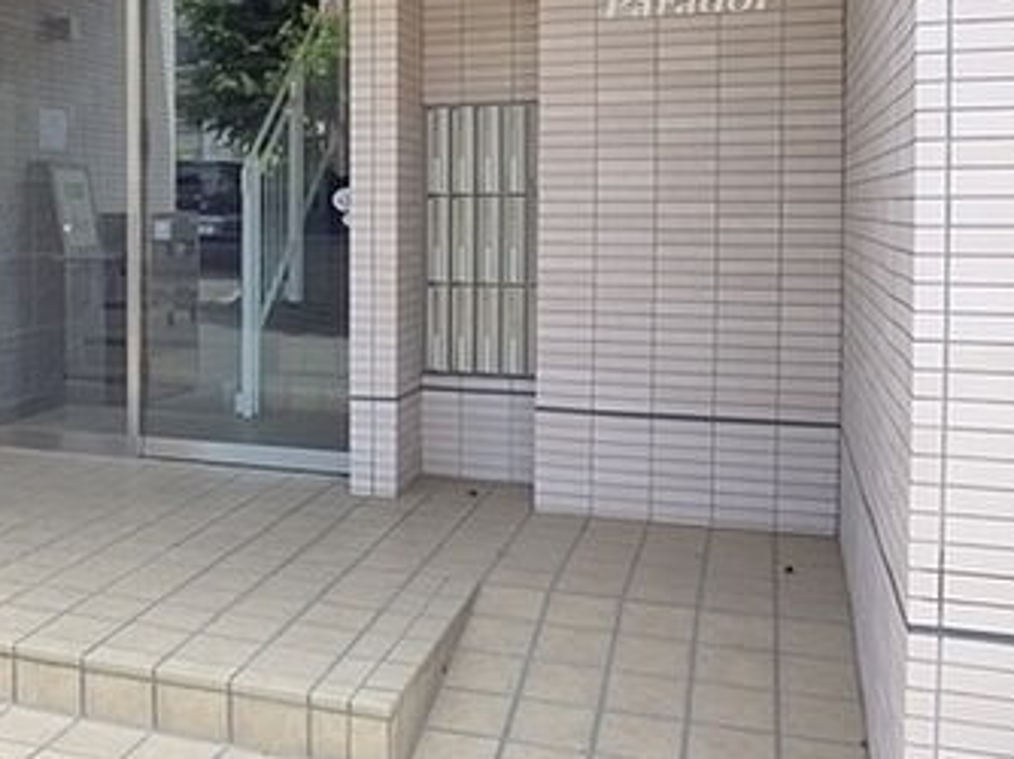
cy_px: 252
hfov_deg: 37.9
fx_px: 1347
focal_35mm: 46
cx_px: 64
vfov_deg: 31.2
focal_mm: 4.25
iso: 400
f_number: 5.6
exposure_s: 1/100
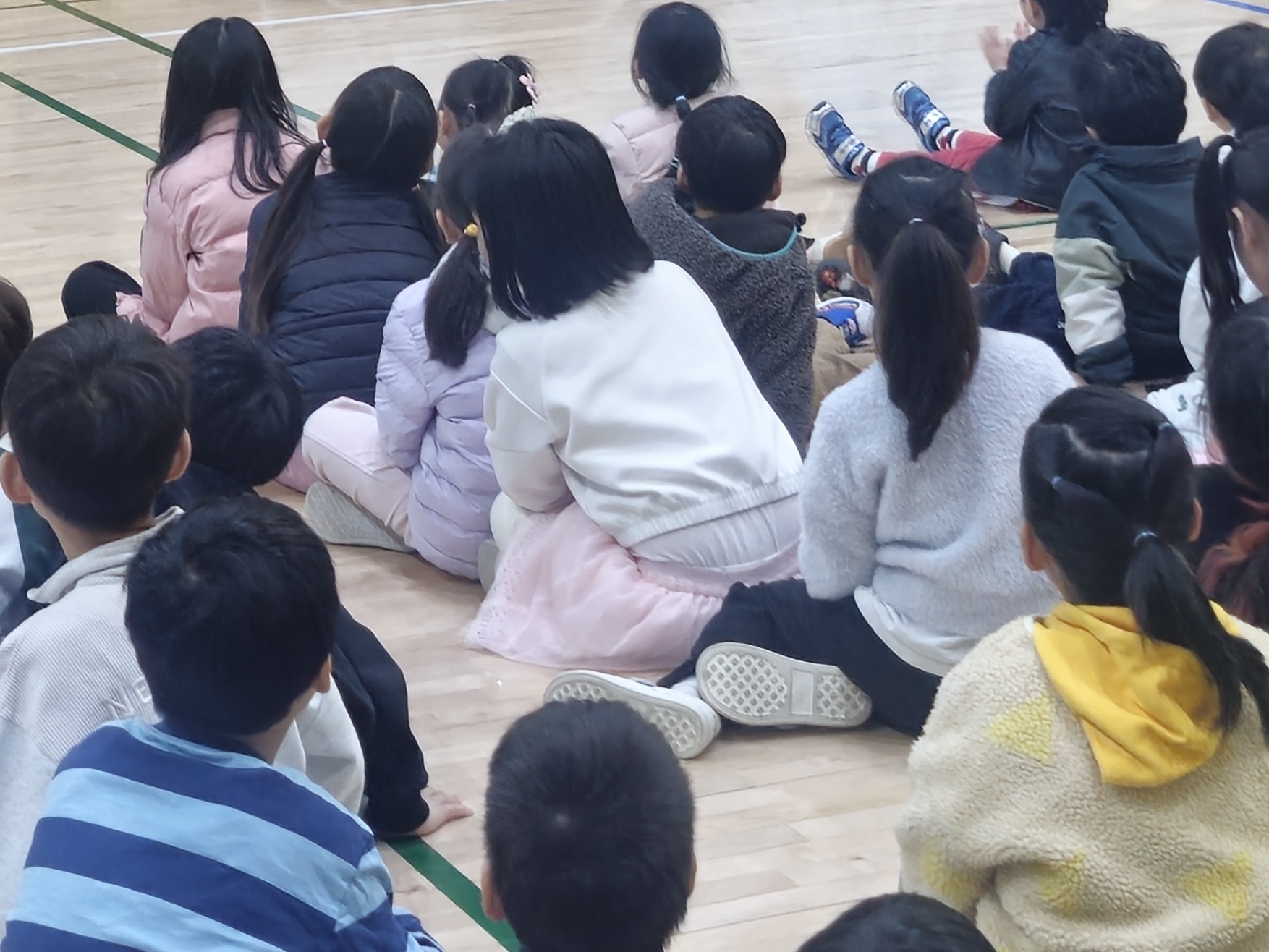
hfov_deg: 18.3
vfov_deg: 12.7
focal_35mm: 107
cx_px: 355
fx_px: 3923
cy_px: -727
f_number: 1.8
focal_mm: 5.54
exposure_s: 1/60
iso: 100
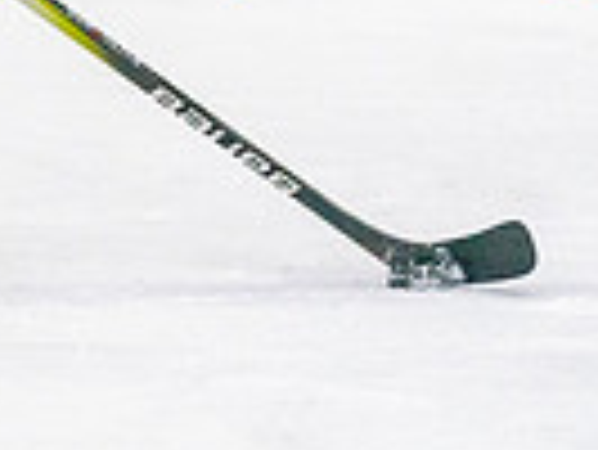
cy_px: -131
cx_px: -377
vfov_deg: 1.7
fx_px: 15389
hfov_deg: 2.2
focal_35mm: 890
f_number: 2.8
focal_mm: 158
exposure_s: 1/1250
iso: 3200
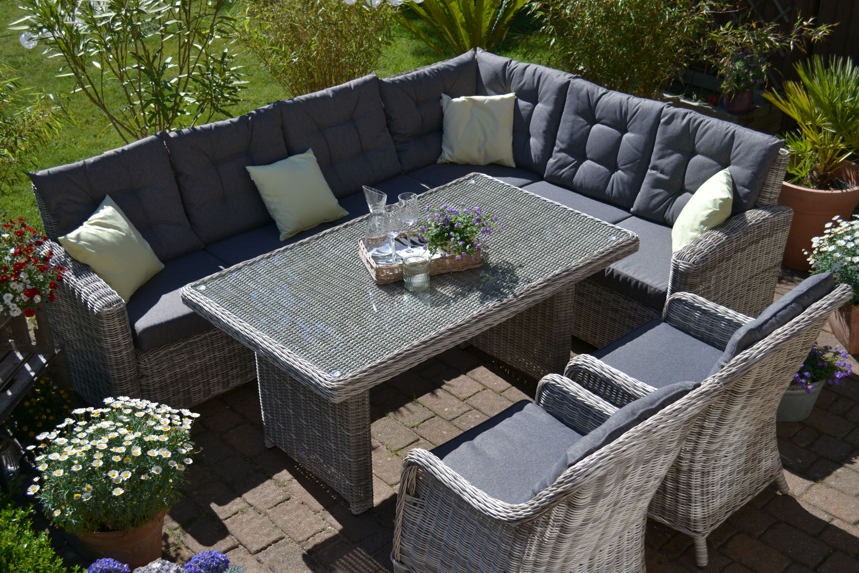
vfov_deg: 29.9
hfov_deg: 43.6
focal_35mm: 45
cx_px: 430
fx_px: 1074
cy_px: 286
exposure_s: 1/640
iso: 100
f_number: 4.5
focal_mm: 30
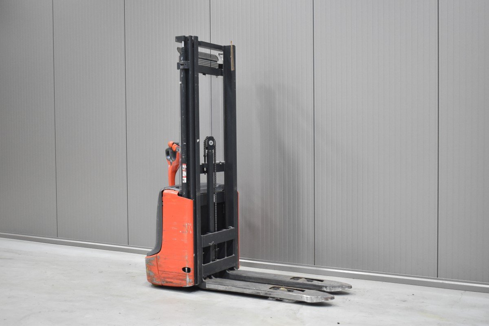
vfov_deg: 29.9
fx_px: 611
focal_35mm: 45
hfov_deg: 43.6
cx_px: 244
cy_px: 163
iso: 2000
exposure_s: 1/60
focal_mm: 30
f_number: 4.2
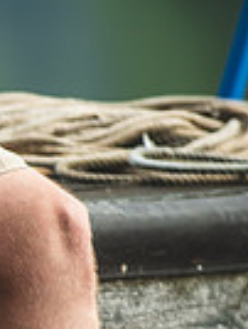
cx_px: -400
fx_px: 7903
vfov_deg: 2.4
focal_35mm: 830
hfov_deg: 1.8
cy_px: 399
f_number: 2.8
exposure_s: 1/800
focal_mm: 200
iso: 250
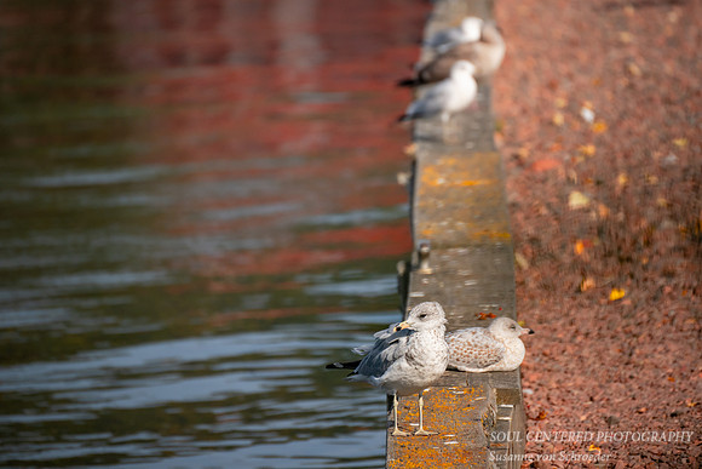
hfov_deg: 6.4
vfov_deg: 4.3
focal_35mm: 323
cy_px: 199
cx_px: 380
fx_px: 6307
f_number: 6.3
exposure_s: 1/1000
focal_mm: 280
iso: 640
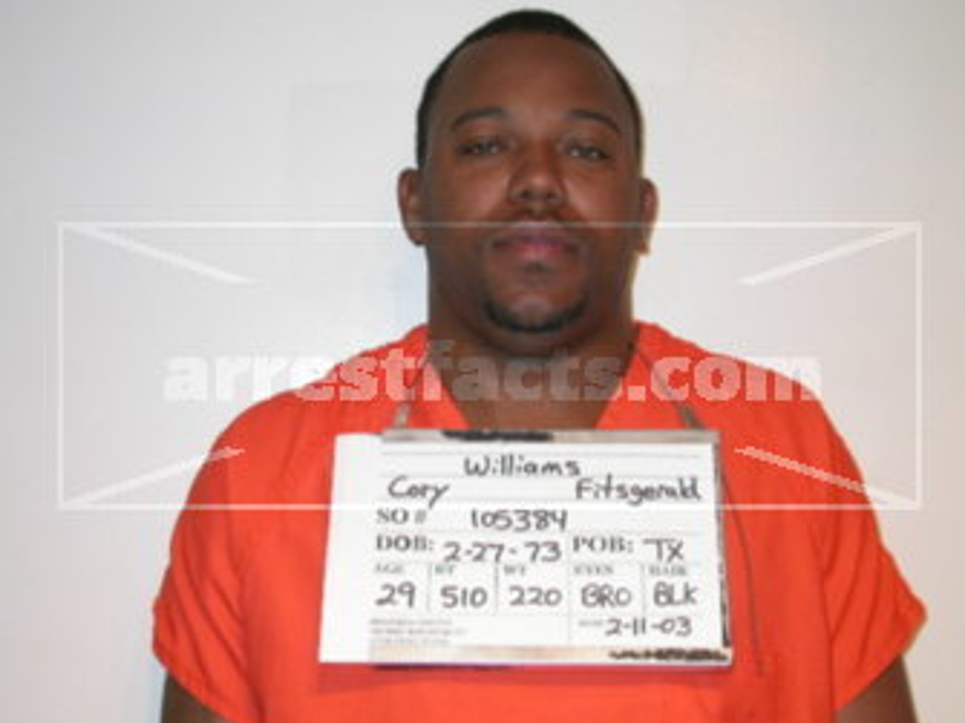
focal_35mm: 67
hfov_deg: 29.0
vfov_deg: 21.9
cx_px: 491
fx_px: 1867
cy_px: 367
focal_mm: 13.6
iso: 100
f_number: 3.2
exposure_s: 1/60.3
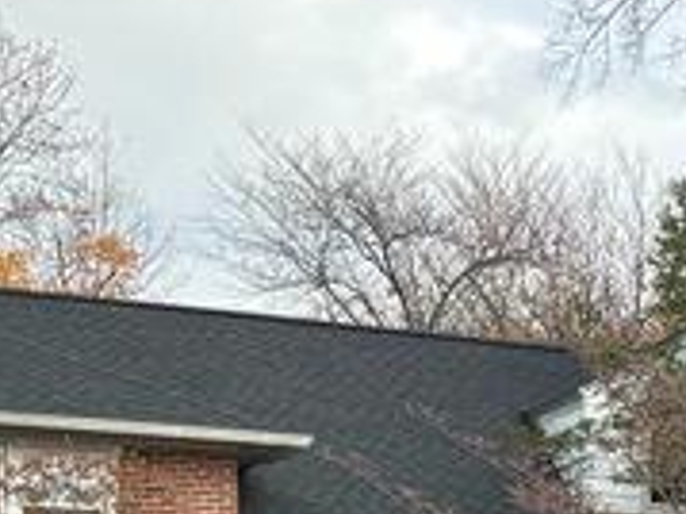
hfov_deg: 11.0
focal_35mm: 149
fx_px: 2951
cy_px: 924
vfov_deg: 9.5
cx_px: 1709
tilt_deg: -0.4
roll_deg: +0.4
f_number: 1.6
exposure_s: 1/935
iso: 50
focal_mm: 5.96
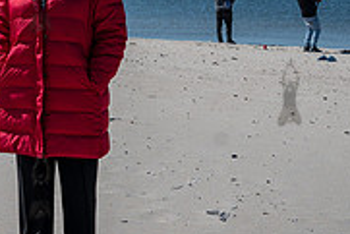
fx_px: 1090
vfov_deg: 12.1
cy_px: -2
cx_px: 39
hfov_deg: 18.0
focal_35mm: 112
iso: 64
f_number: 5.6
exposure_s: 1/640
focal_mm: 35
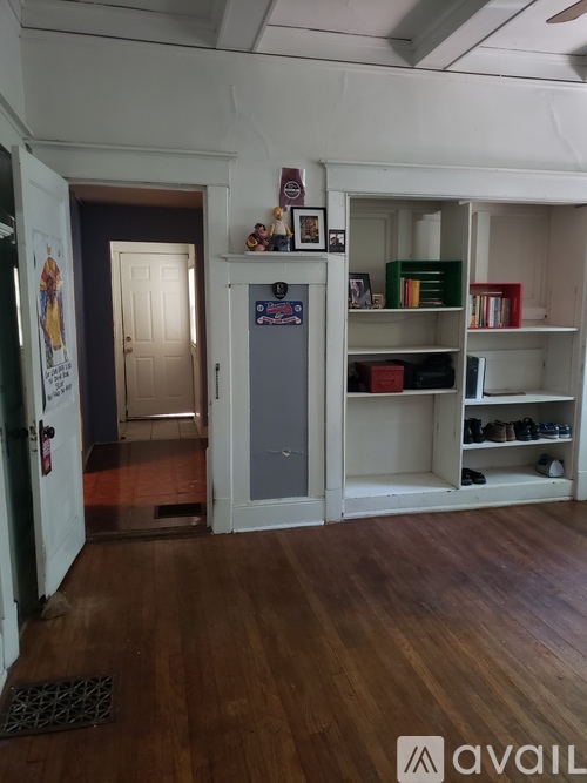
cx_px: 294
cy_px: 392
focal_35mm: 26
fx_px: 588
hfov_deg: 53.0
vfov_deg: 67.3
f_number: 1.5
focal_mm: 4.3
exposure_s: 1/11
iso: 250
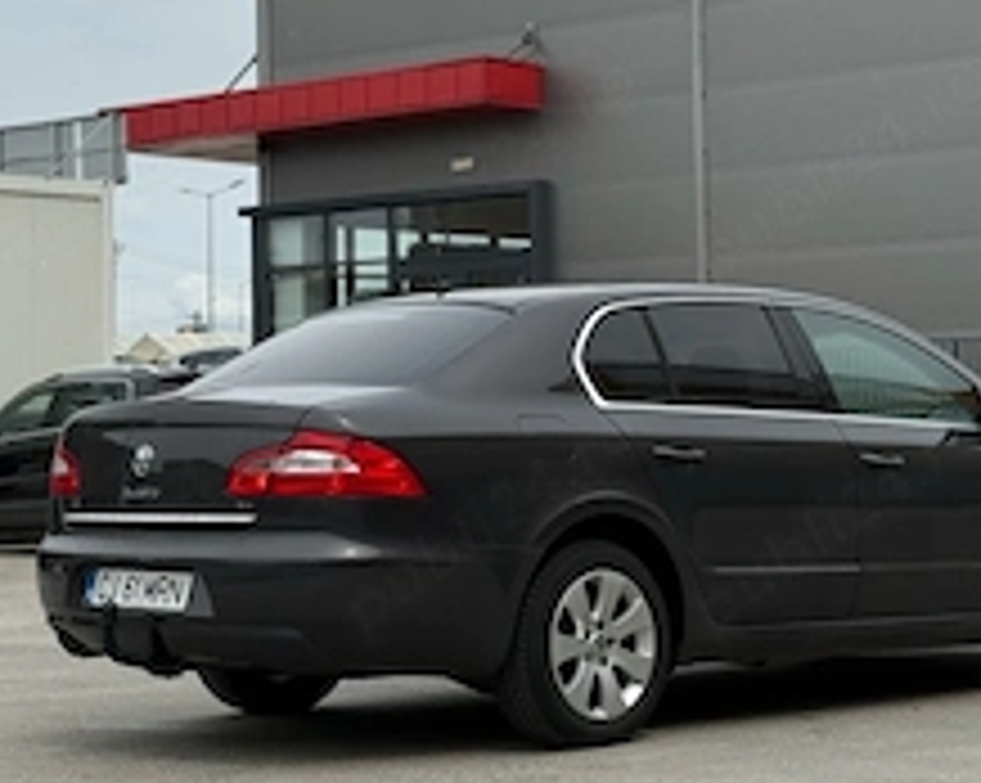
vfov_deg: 17.8
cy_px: 225
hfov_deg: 22.2
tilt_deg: +6.0
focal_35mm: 86
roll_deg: +0.8
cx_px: 580
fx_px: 2495
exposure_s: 1/7143
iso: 64
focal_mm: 6.76
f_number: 1.78
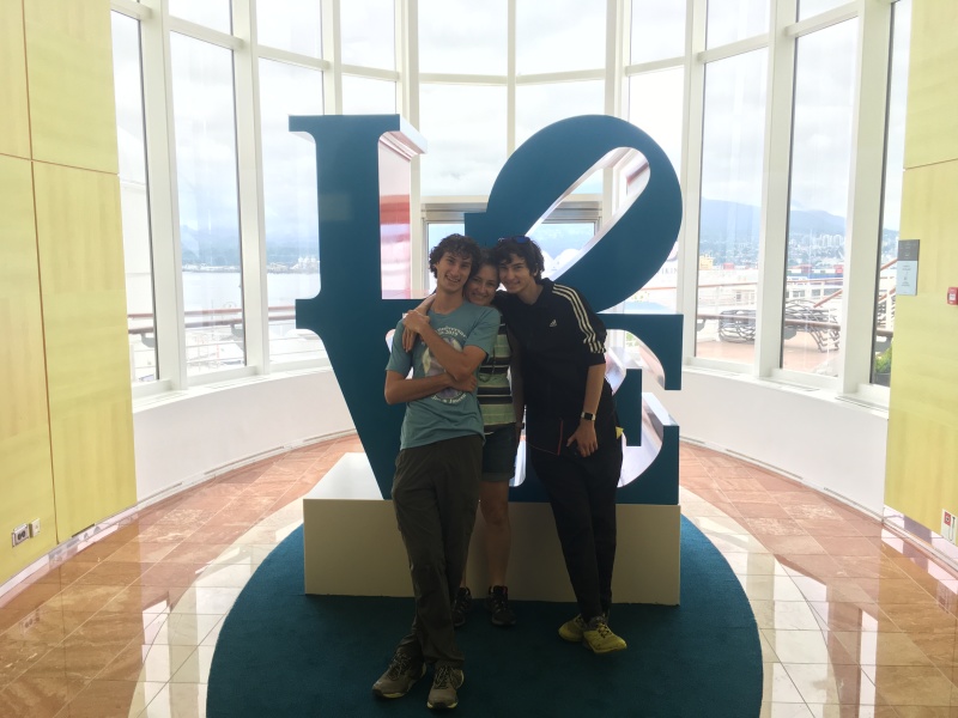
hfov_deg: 61.7
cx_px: 479
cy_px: 359
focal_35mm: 29
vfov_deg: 48.2
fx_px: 803
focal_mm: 4.15
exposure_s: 1/120
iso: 32
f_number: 2.2
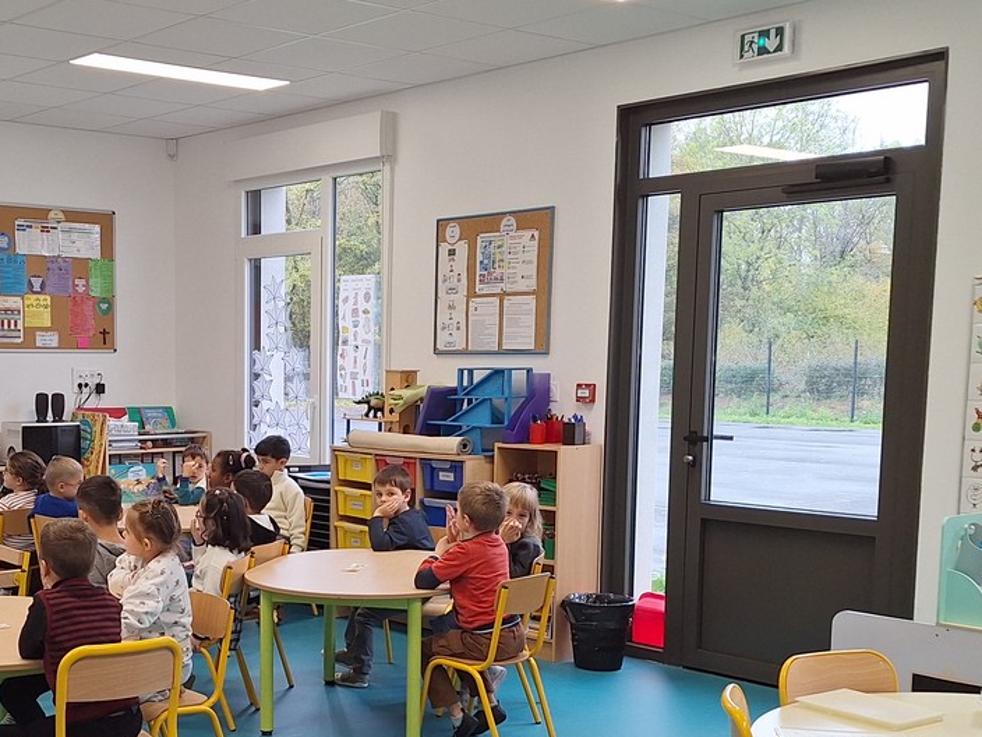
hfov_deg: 37.9
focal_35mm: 49
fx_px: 1390
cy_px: 516
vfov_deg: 29.4
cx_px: 243
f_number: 1.8
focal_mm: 5.54
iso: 50
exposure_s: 1/100
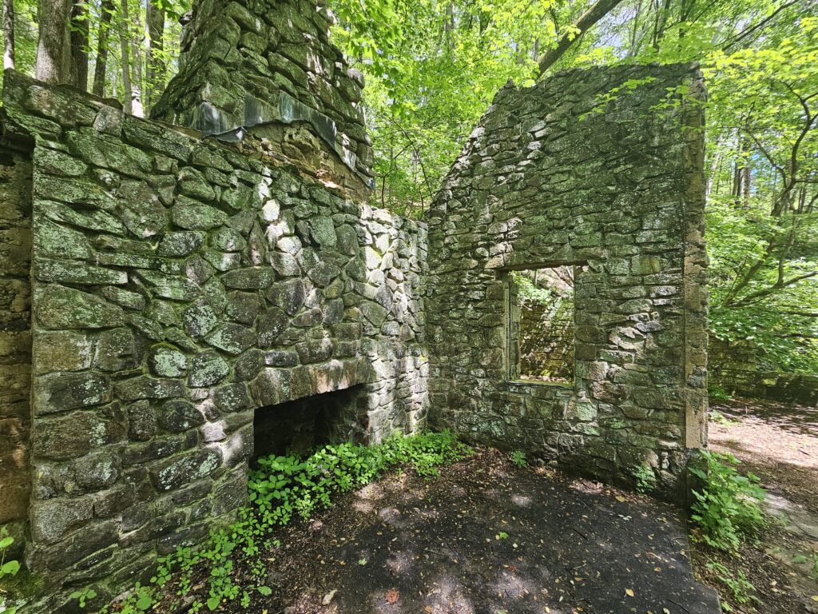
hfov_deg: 106.2
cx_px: 409
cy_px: 307
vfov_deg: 89.9
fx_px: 307
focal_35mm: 13
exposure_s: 1/120
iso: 64
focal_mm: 2.2
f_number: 2.2
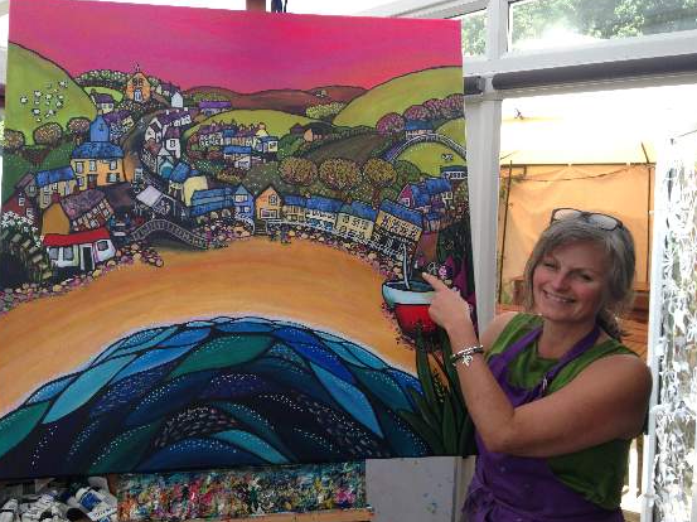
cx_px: 348
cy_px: 258
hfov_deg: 54.0
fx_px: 684
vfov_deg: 41.7
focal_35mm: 34
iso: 50
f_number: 2.4
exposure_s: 1/140
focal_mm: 4.12
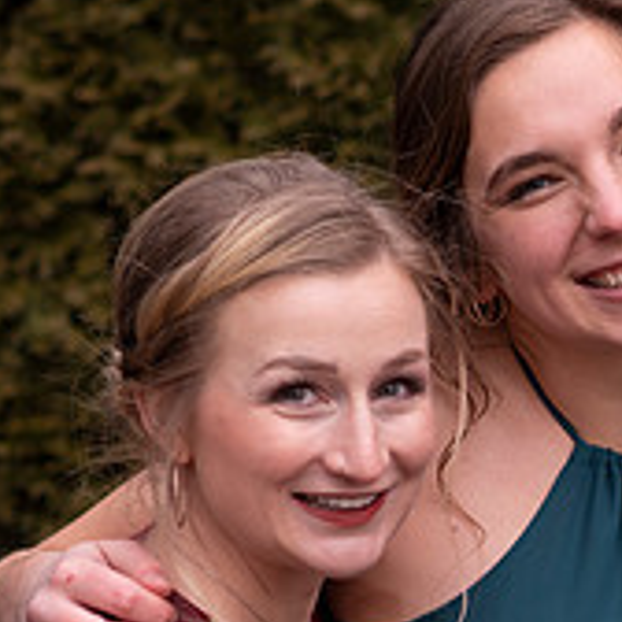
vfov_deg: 7.0
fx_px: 5062
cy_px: 576
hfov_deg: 7.0
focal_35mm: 249
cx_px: 670
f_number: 2.5
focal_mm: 85
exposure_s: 1/125
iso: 100
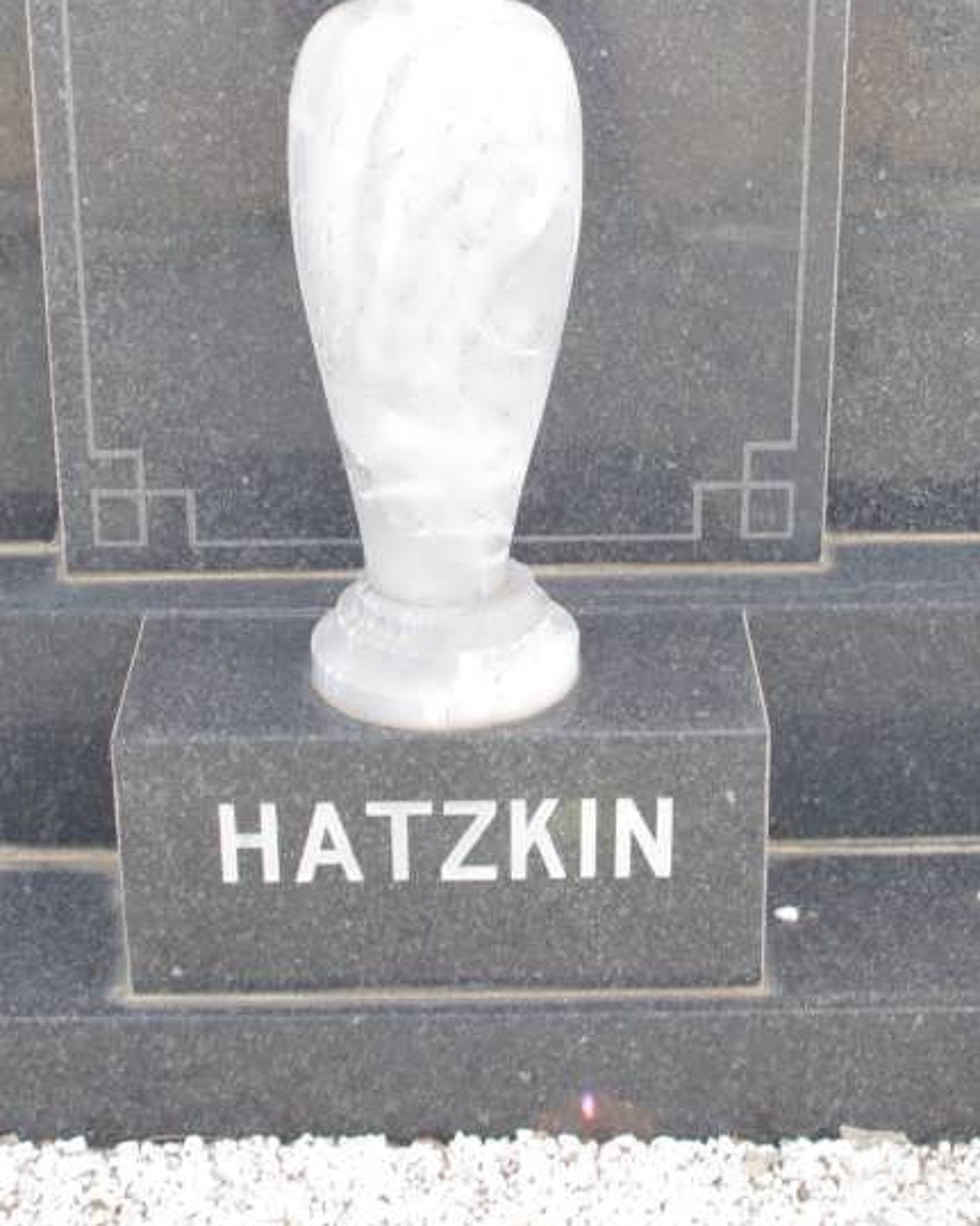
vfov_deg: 26.7
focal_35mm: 71
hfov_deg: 21.5
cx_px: 546
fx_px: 2575
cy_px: 449
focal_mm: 23.13
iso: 800
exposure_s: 1/125
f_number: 11
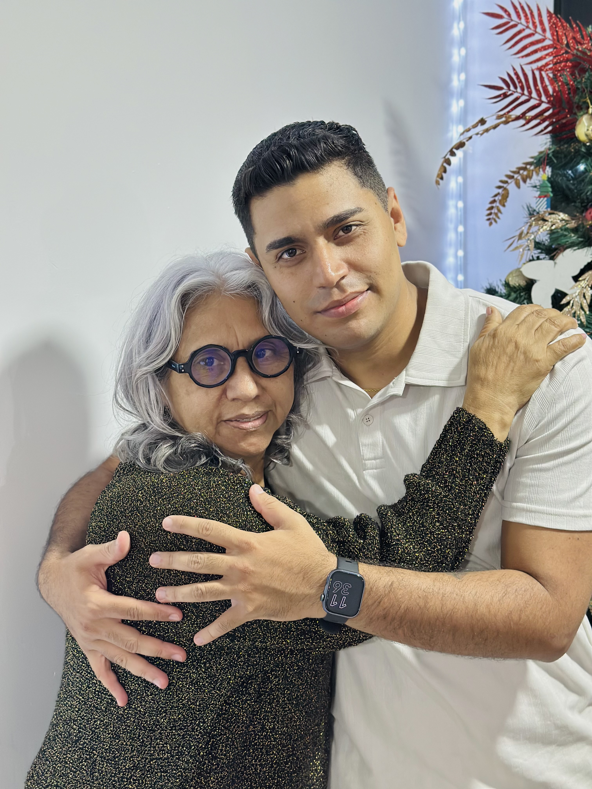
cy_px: 394
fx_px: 1095
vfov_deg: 39.7
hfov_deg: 30.3
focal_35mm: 48
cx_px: 296
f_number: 1.78
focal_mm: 6.86
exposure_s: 1/40
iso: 400
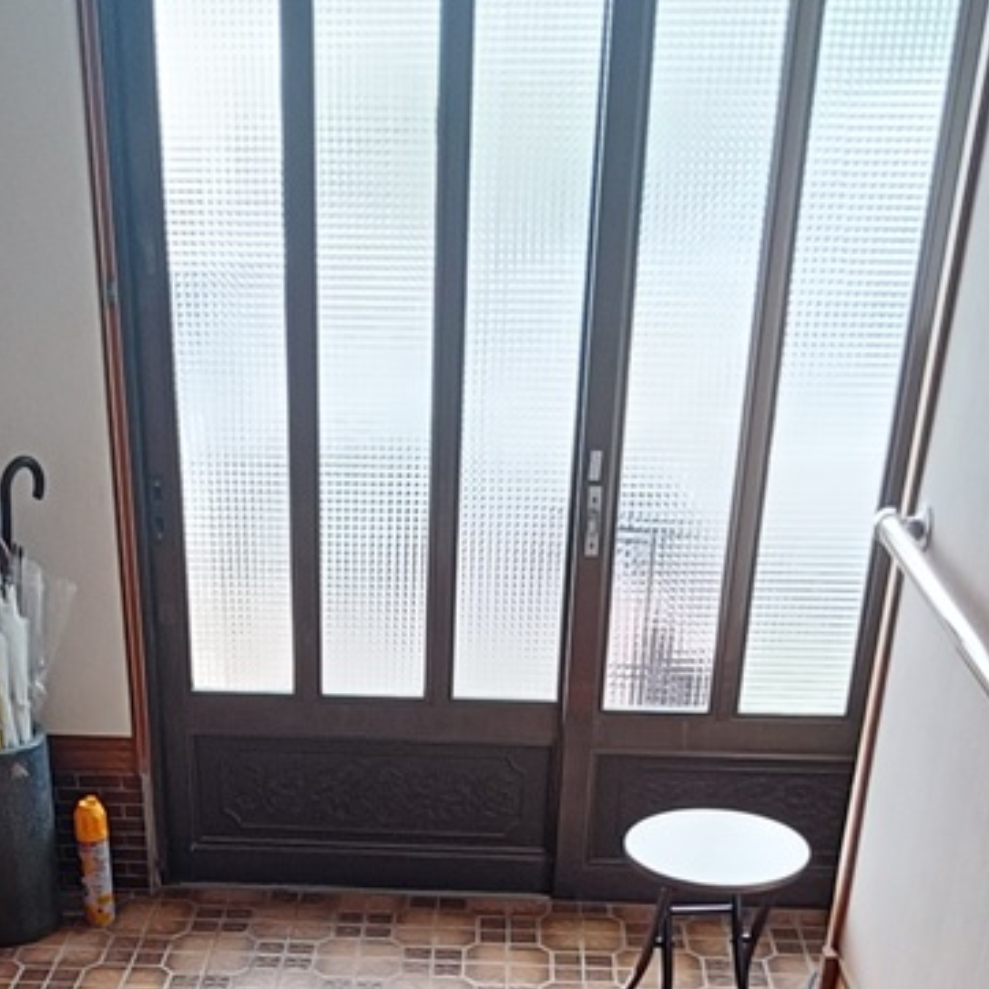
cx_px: 348
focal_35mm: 51
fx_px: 1649
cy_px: 1089
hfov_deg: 33.2
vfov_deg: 30.0
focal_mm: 1.68
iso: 160
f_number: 2.2
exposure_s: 1/50
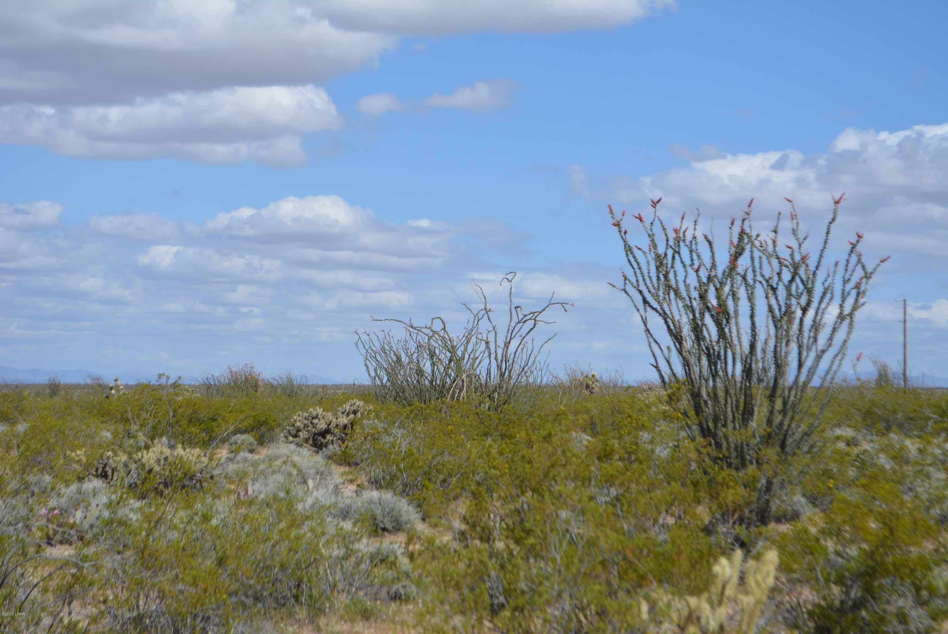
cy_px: 317
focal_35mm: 82
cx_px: 474
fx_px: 2174
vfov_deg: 16.6
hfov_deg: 24.6
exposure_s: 1/2000
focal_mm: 55
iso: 400
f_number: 7.1
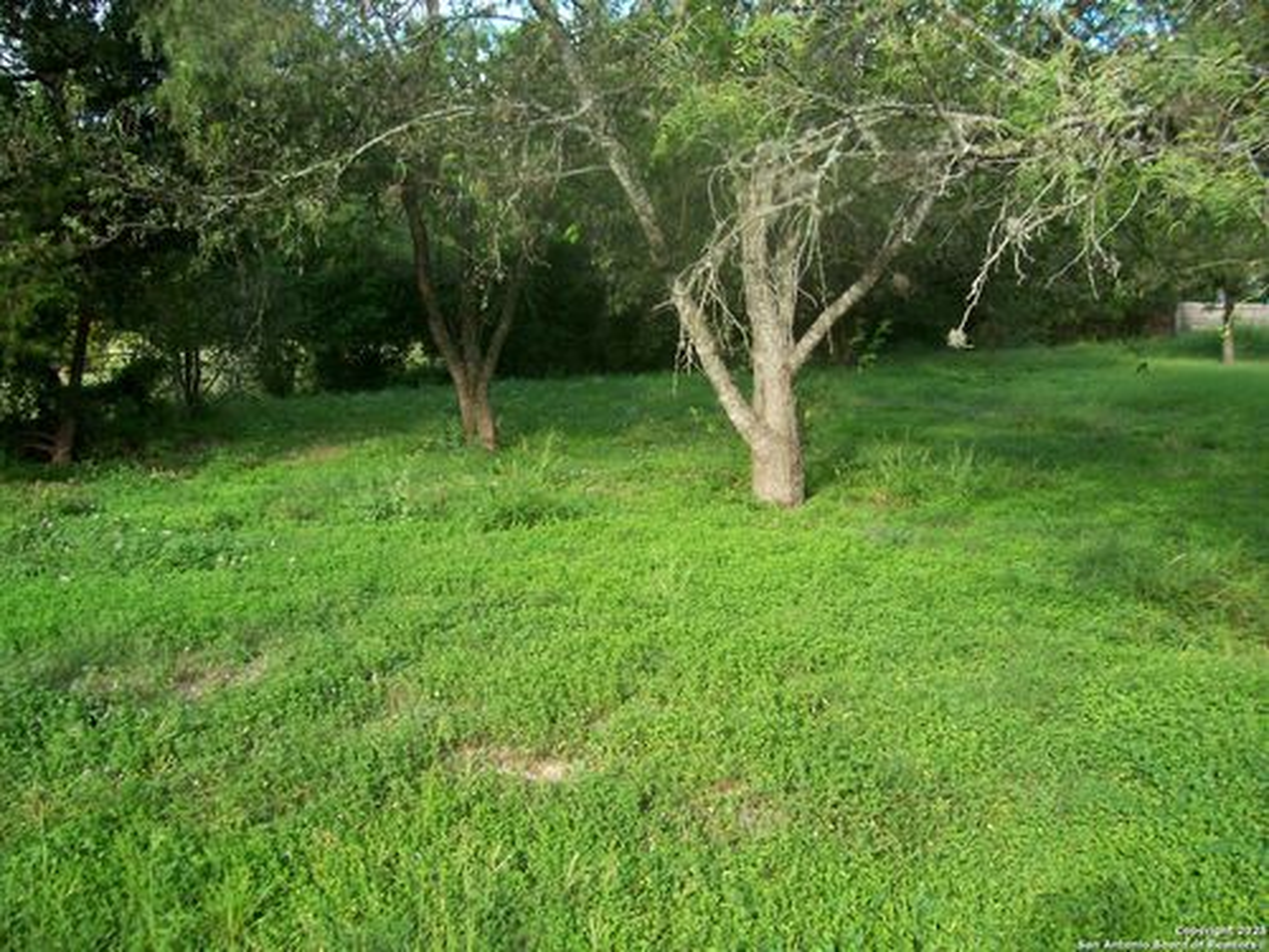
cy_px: 476
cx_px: 634
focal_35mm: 34
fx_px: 1246
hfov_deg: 54.0
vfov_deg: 41.8
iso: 80
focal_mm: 5.6
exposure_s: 1/279
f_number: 2.7
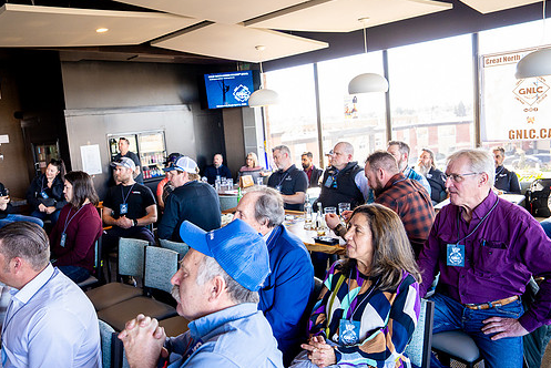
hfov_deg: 65.2
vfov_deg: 46.5
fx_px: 429
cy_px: 189
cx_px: 239
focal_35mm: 28
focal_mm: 24
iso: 1250
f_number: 4
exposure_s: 1/200
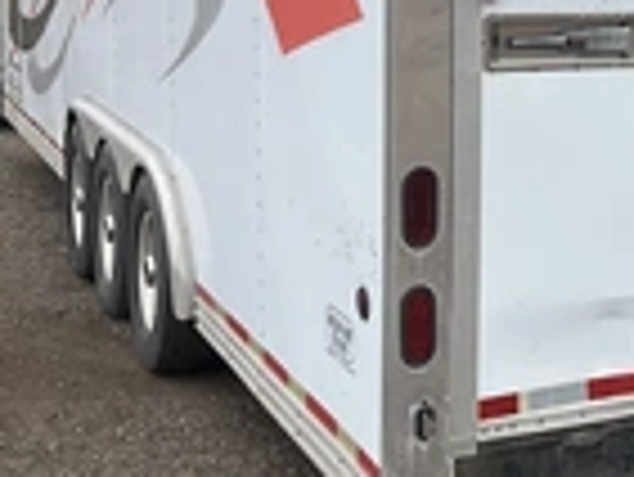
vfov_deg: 17.8
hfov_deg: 22.1
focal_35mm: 82
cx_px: 755
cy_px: 63
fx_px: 1503
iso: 25
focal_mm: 3
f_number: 1.8
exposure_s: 1/1730
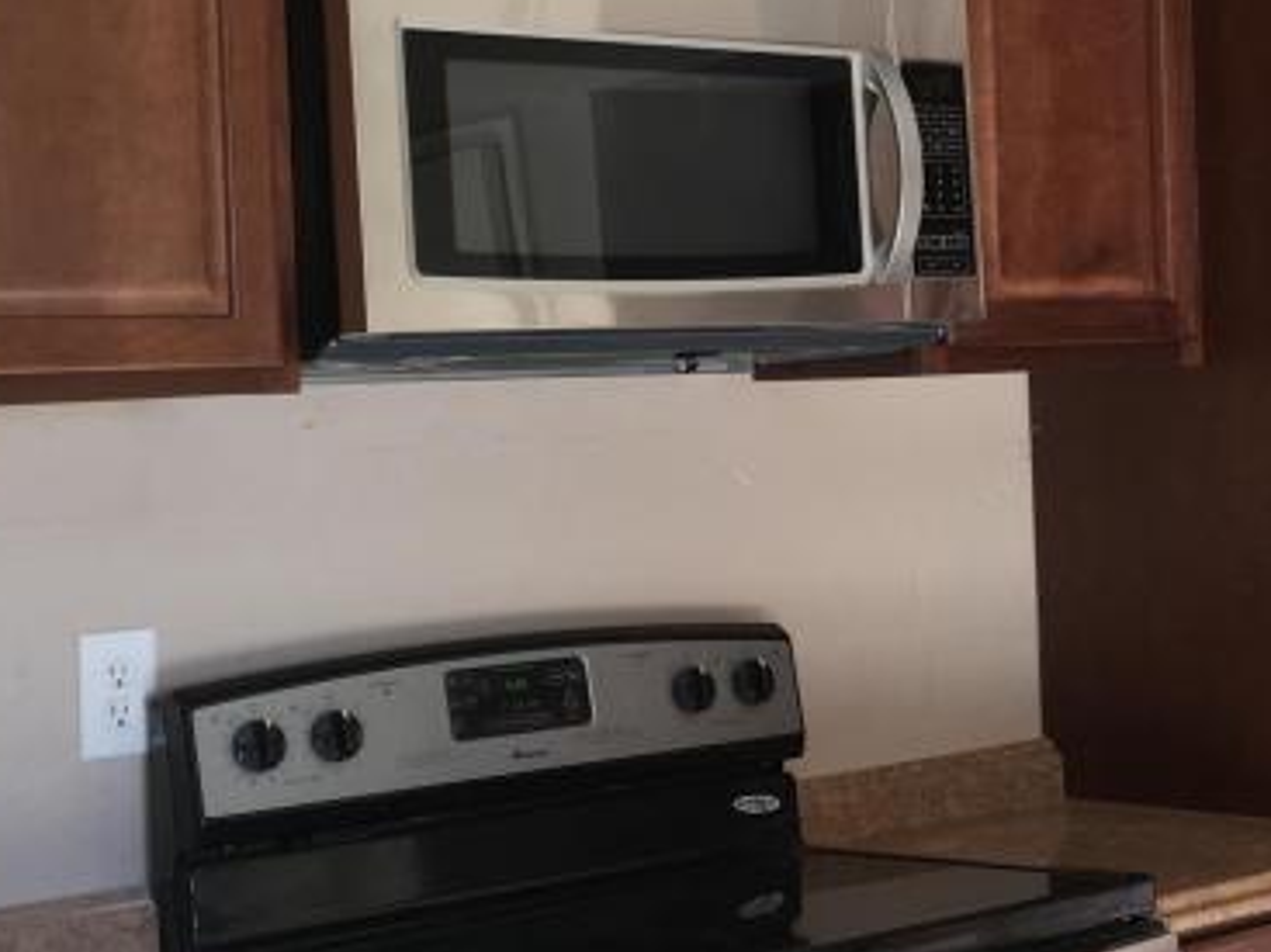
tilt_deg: +1.6
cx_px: 1226
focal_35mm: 81
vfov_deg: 18.2
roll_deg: +1.4
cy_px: 374
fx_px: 2973
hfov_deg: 23.3
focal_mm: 4.15
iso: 40
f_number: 2.2
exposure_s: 1/30
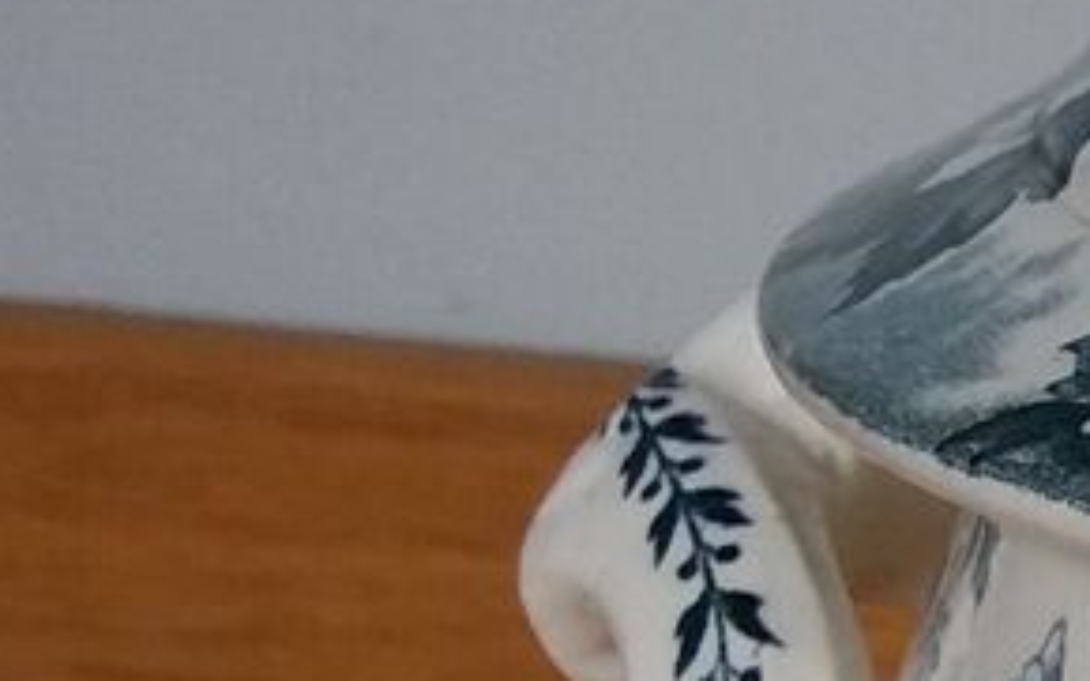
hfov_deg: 9.3
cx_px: 2537
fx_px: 6087
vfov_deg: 6.3
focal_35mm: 205
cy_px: 1020
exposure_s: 1/33
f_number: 1.9
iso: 80
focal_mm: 3.7
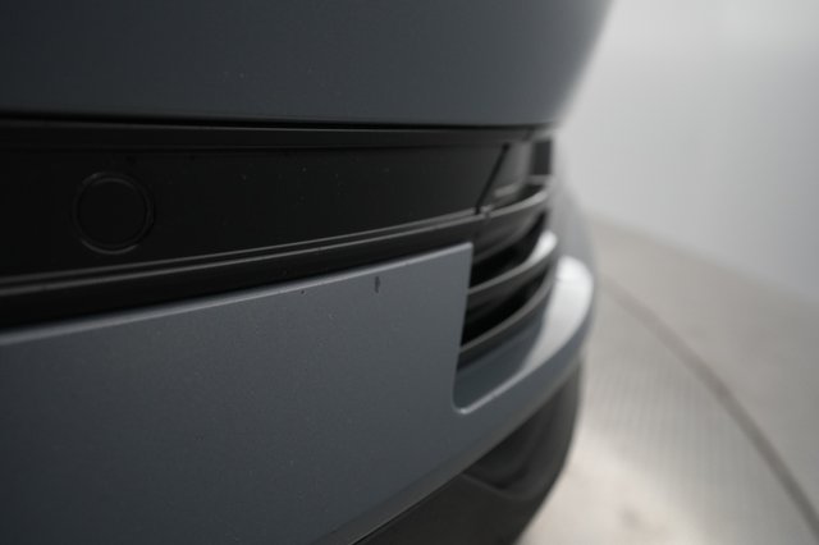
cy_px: 272
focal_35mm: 28
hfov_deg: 65.5
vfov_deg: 46.4
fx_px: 637
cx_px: 410
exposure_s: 1/100
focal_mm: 28
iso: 2000
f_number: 4.5
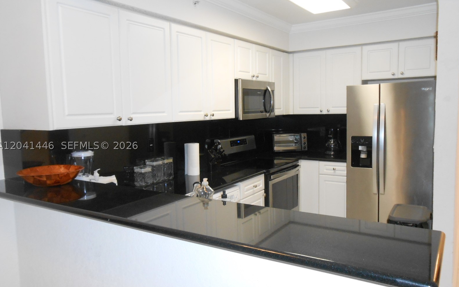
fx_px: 350
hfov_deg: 66.5
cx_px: 227
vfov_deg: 44.5
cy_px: 146
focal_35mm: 28
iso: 400
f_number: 3.5
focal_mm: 4.6
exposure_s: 1/30
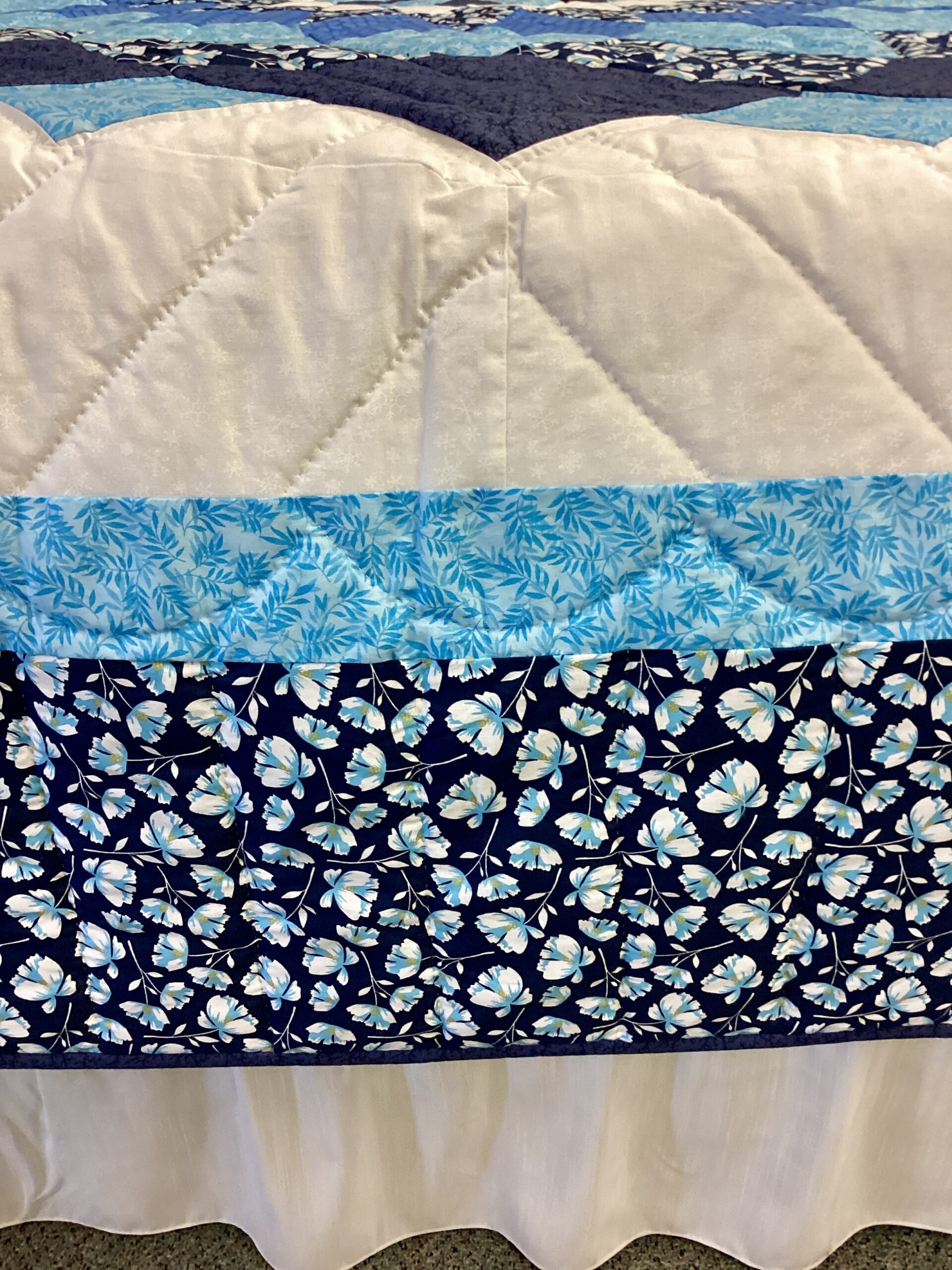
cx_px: 476
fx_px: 1137
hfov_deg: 45.4
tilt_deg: -32.4
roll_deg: -0.6
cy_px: 635
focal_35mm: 31
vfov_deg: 58.4
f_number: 2.4
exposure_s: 1/60
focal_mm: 3.3
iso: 100
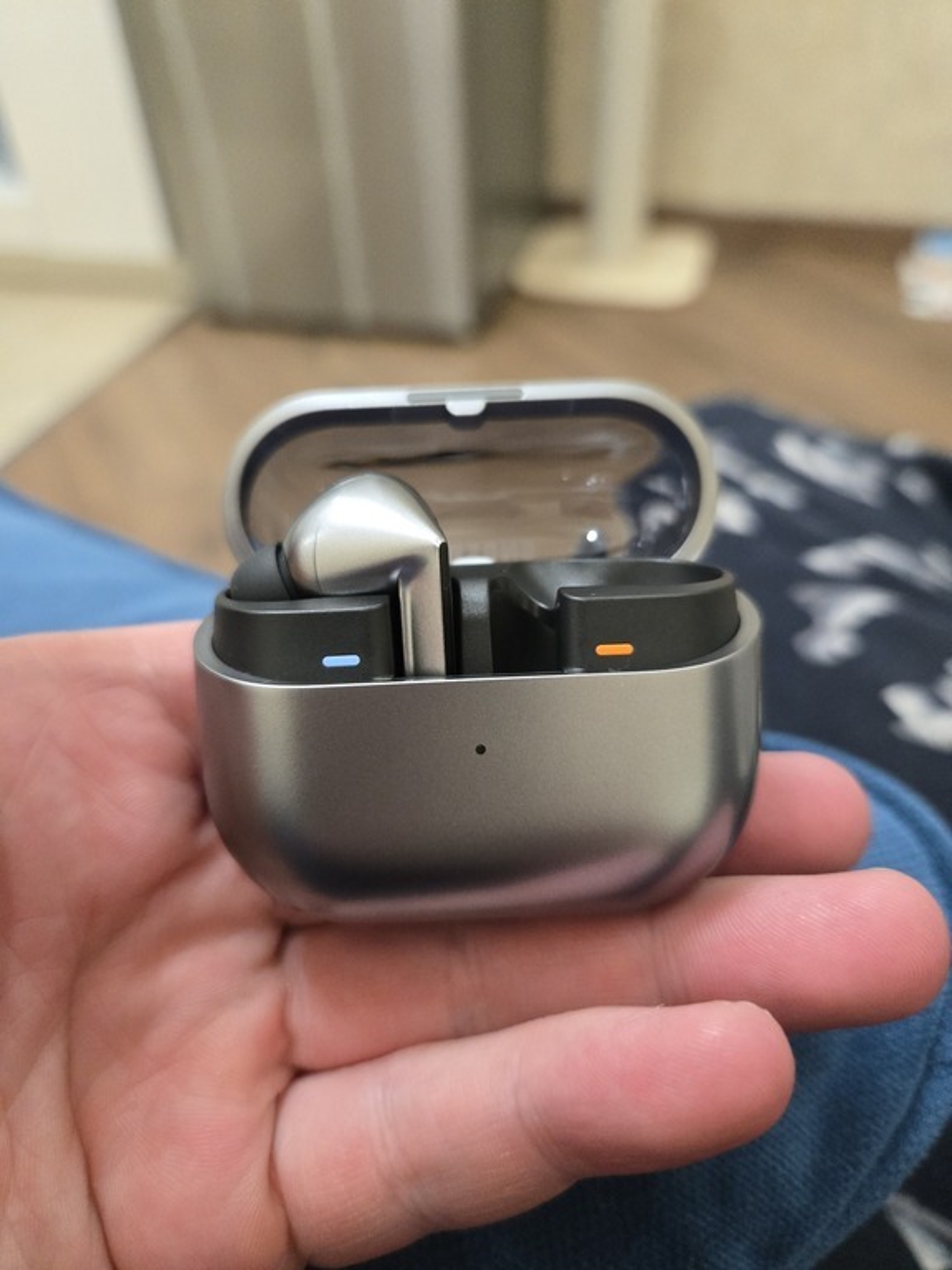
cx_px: 476
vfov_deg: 73.9
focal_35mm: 23
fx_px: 843
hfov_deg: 58.9
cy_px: 635
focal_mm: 5.4
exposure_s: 1/100
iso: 800
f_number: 1.8
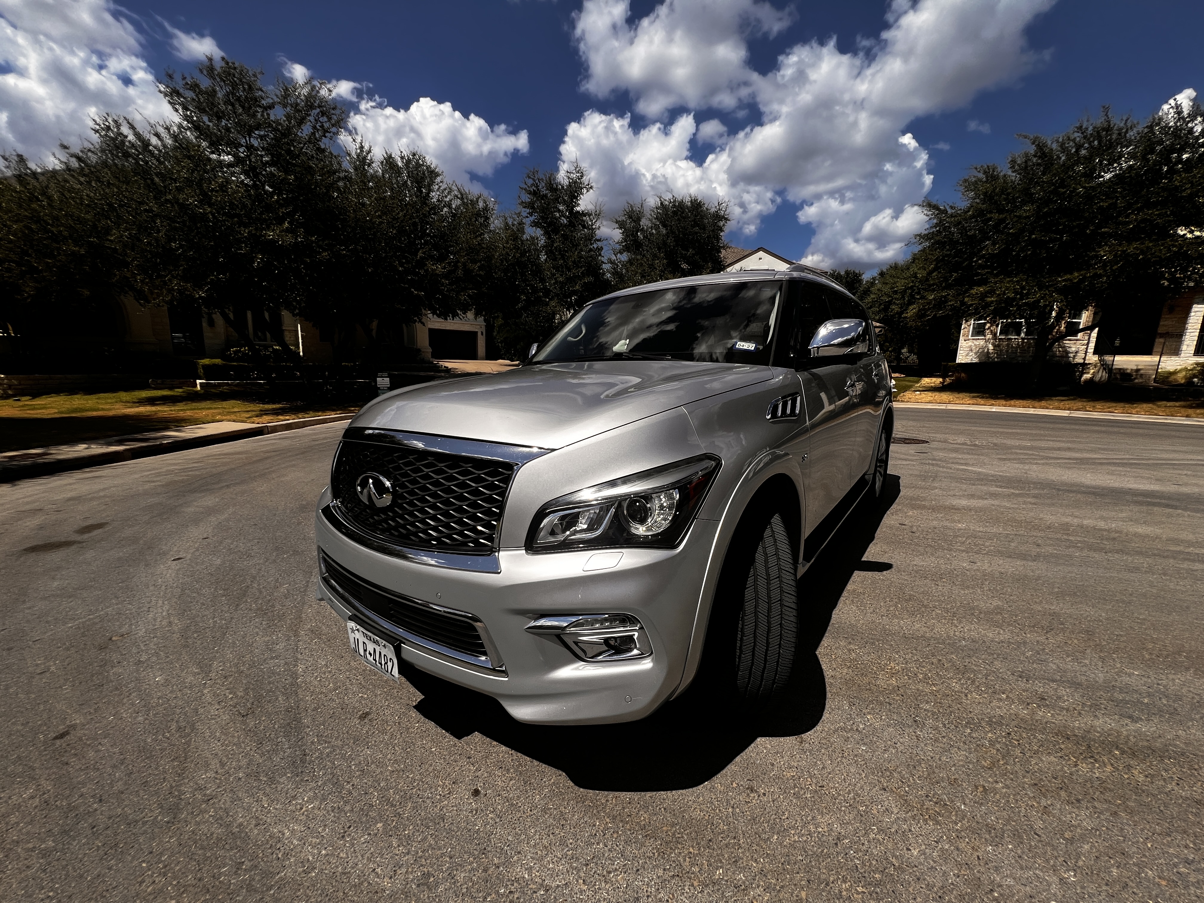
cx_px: 602
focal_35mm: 13
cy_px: 452
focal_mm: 1.57
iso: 32
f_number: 1.8
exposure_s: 1/3040
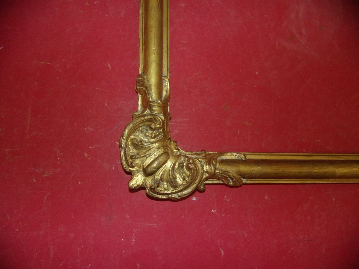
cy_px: 134
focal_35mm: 25
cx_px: 180
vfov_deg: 54.9
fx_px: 259
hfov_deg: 69.4
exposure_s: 1/34
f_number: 3.5
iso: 200
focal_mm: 4.5
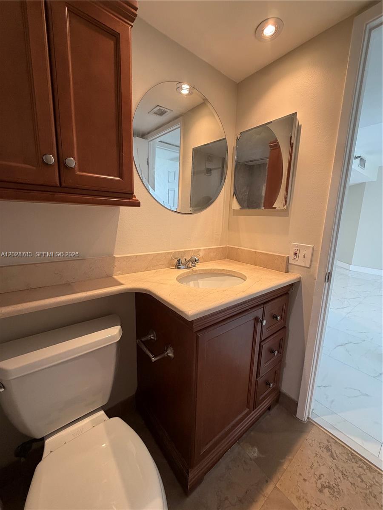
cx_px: 192
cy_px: 255
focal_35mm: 14
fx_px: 207
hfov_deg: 85.7
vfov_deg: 102.1
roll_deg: -1.7
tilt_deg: -11.0
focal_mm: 2.22
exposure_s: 1/120
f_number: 2.2
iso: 250
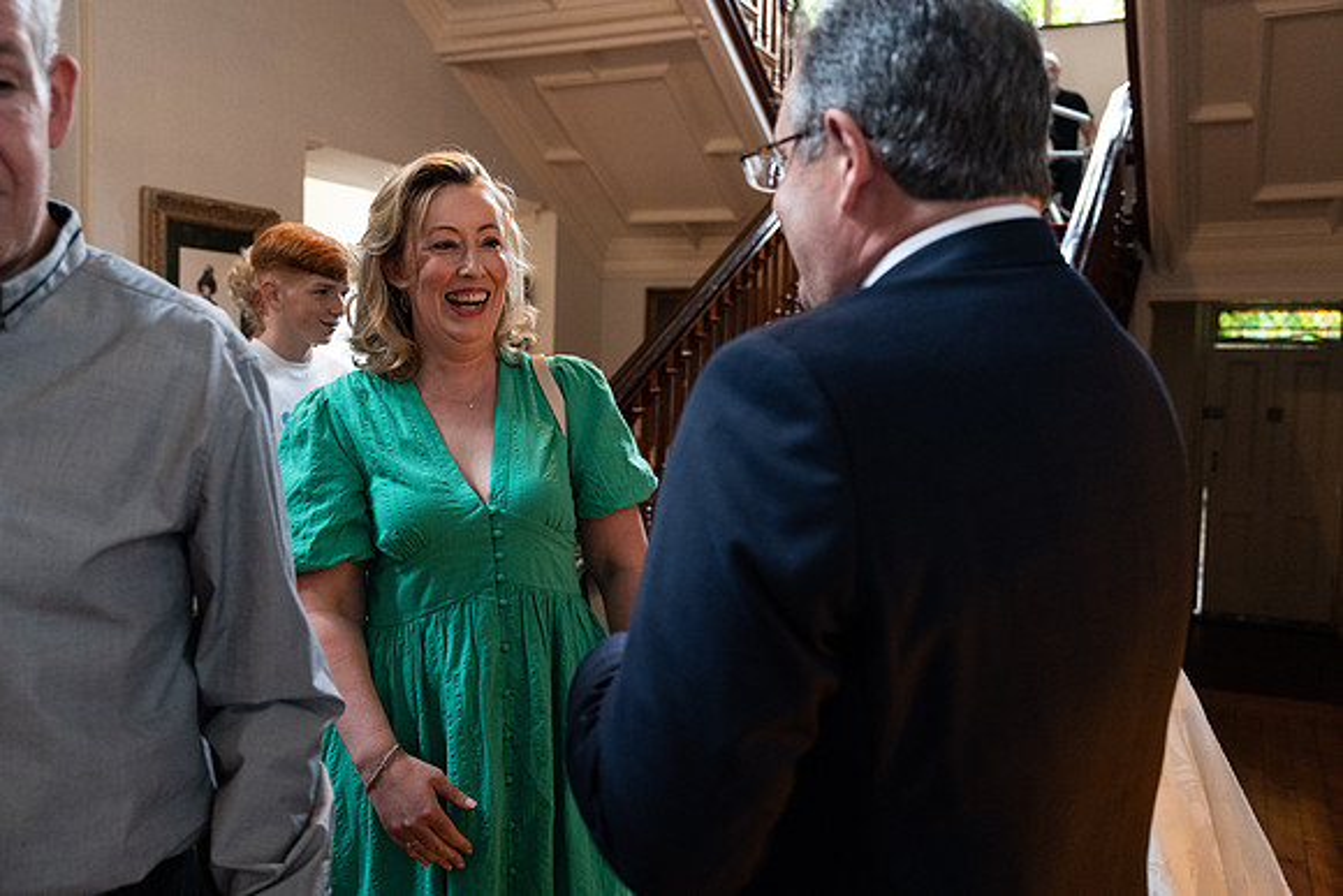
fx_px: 1157
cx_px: 672
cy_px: 448
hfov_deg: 60.3
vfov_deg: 42.3
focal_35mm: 31
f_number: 3.5
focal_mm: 31
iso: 5000
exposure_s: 1/200
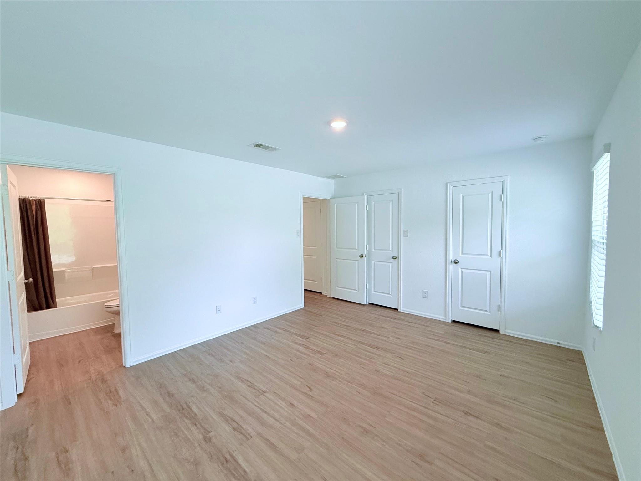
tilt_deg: -3.3
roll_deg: +0.6
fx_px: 259
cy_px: 240
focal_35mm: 14
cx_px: 320
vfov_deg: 85.7
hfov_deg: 102.1
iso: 160
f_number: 2.2
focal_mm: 2.22
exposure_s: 1/120
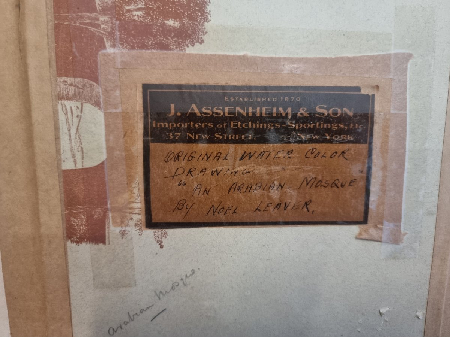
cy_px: 168
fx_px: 312
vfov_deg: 56.8
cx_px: 225
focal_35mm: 24
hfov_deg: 71.6
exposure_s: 1/25
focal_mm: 6.7
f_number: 1.8
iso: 640
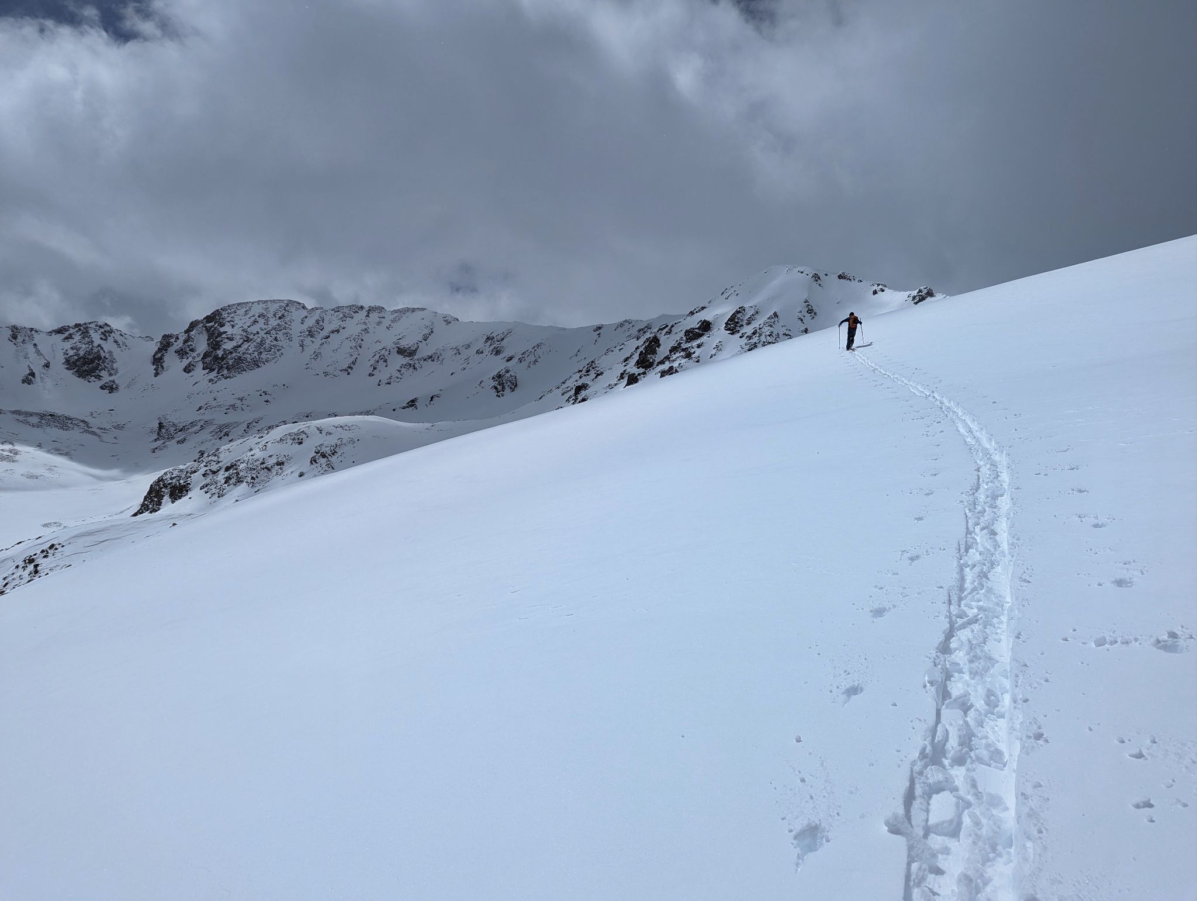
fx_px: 831
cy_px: 450
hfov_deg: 71.5
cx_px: 598
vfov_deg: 56.9
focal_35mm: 24
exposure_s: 1/12500
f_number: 1.85
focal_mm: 6.81
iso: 46
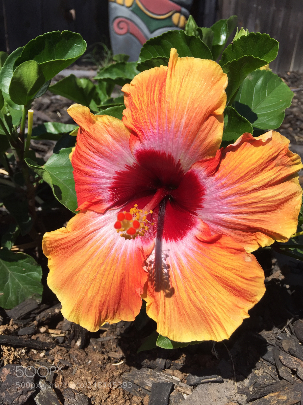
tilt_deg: -24.4
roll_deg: -4.5
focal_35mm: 29
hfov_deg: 48.2
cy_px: 202
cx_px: 152
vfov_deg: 61.7
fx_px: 338
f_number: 2.2
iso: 32
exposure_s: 1/2198
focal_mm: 4.15
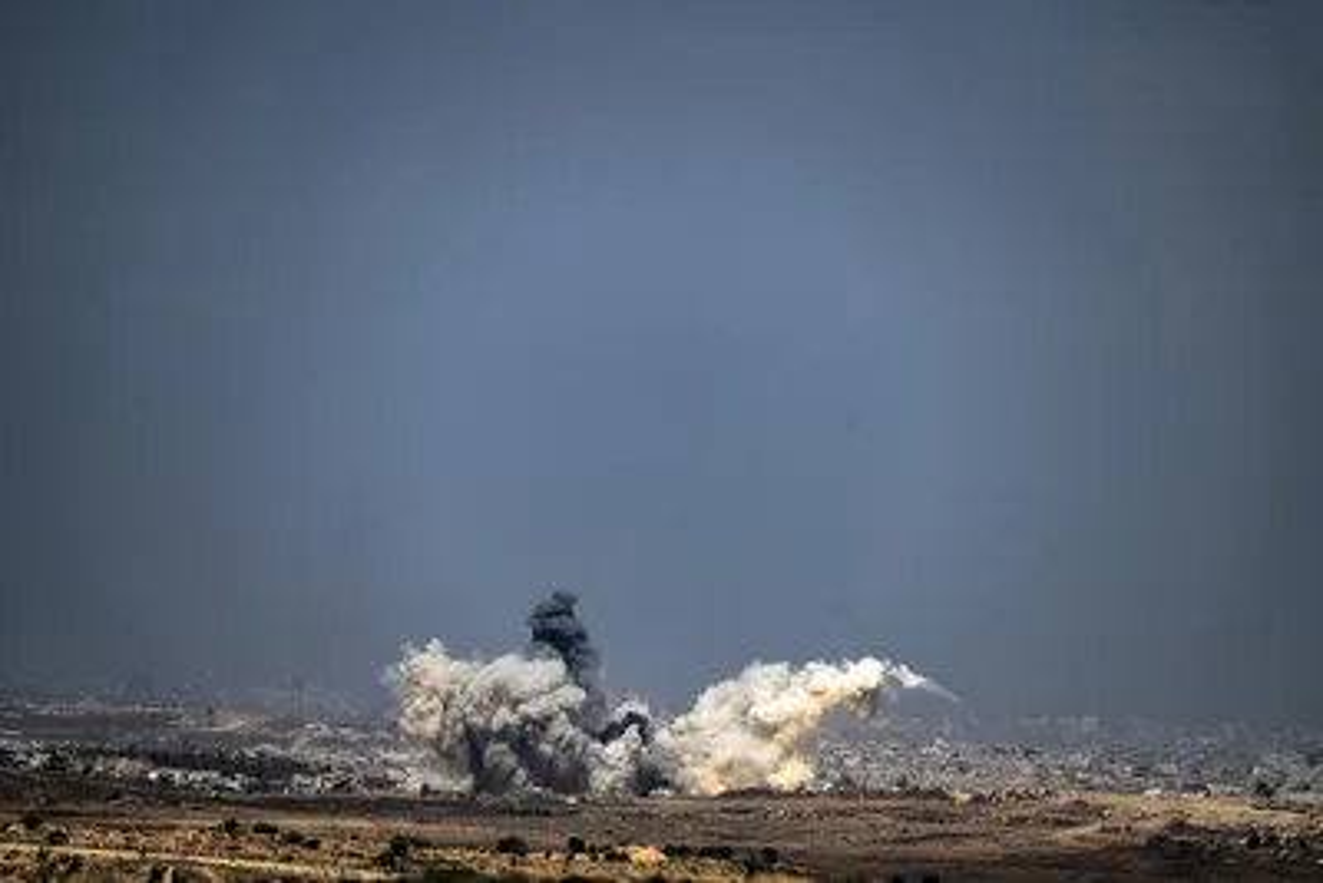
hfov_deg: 7.4
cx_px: 662
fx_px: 10293
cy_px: 442
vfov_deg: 4.9
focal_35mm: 280
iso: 360
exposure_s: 1/8000
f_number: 5.3
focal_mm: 280
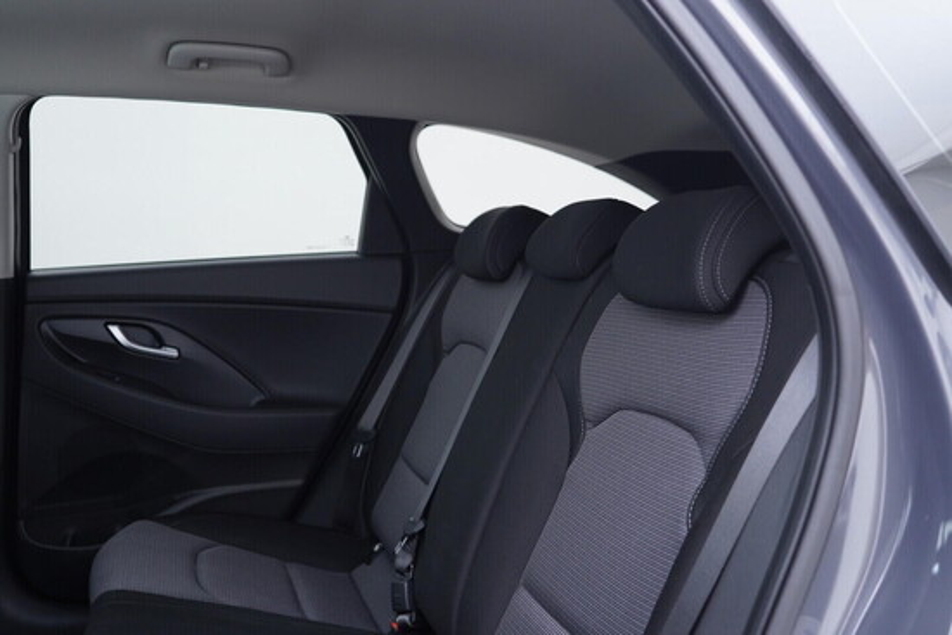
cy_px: 318
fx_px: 952
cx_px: 476
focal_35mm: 36
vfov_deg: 36.9
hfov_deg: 53.1
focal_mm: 24
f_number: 2.8
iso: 320
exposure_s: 1/40
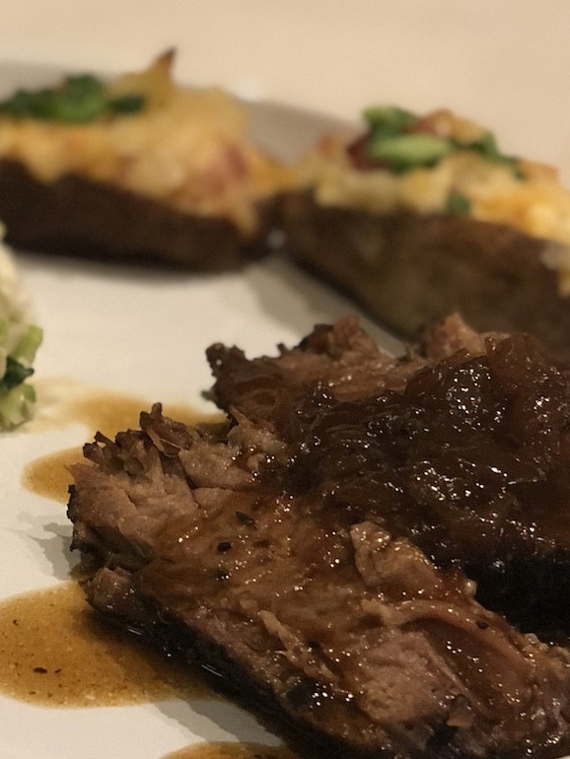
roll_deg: +0.9
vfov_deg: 21.7
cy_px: 326
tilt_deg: -24.9
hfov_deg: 16.4
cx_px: 161
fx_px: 1975
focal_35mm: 90
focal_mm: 6
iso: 160
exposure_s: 1/24
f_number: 2.4
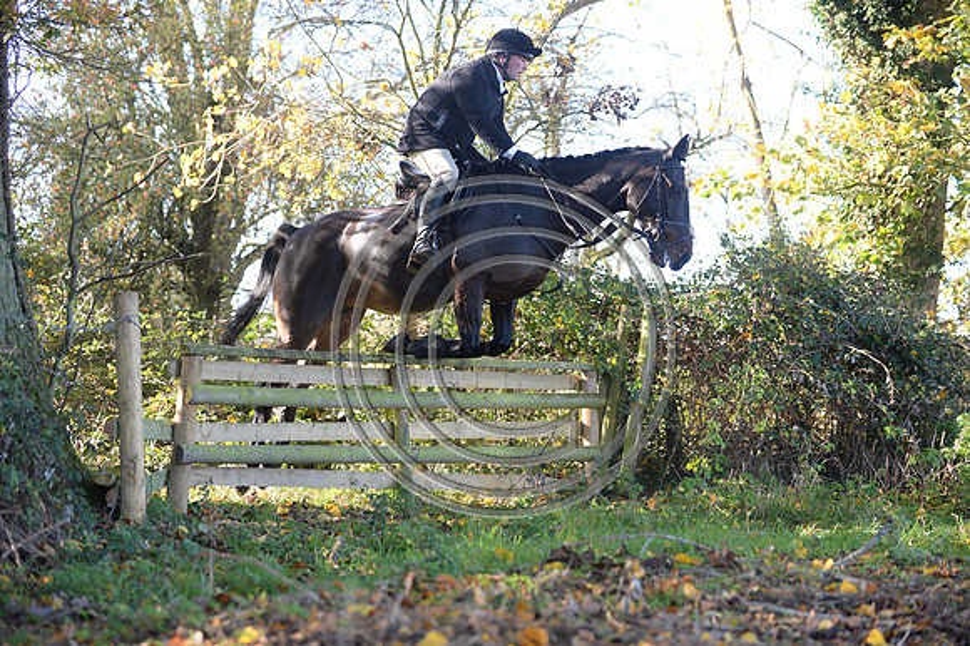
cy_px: 323
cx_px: 485
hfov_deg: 28.9
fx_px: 1885
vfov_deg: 19.4
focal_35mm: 70
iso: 1000
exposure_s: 1/1000
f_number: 2.8
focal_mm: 70
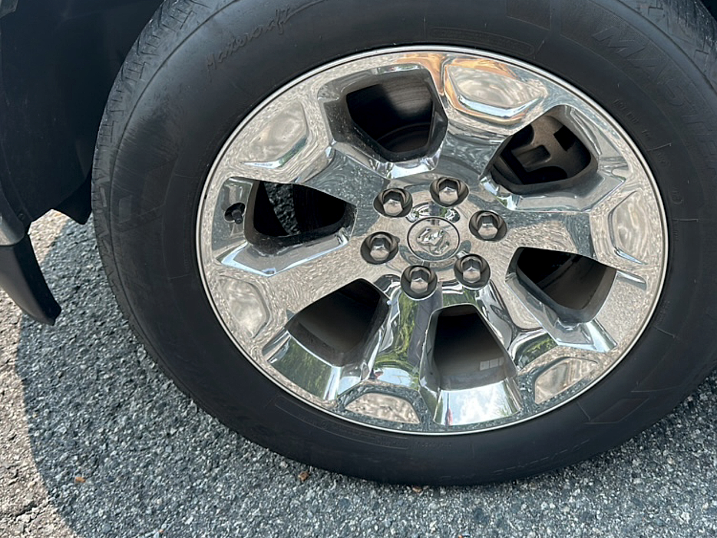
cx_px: 443
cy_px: 230
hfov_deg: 56.2
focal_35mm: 32
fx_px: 663
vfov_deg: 44.1
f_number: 1.78
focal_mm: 6.86
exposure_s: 1/1020
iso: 80
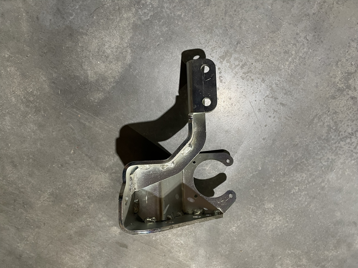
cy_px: 134
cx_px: 179
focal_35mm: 26
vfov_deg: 53.1
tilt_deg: -71.8
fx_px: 269
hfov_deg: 67.3
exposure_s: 1/60
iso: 320
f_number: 1.6
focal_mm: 4.2
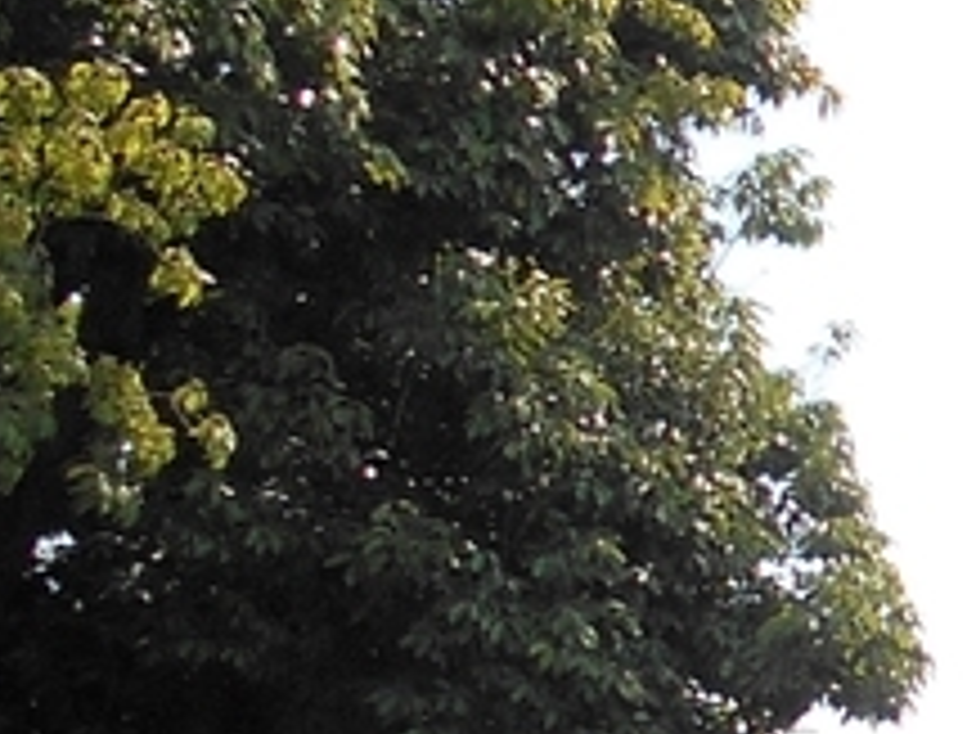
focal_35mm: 144
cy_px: 657
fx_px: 4062
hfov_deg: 11.2
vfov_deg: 10.3
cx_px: 2411
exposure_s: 1/800
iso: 80
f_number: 3.2
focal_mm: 4.6
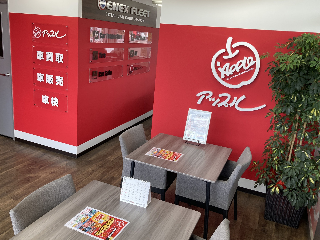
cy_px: 112
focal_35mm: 31
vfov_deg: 45.4
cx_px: 153
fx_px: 287
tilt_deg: -13.8
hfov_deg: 58.3
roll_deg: -5.3
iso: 80
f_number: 1.8
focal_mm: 3.99
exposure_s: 1/100
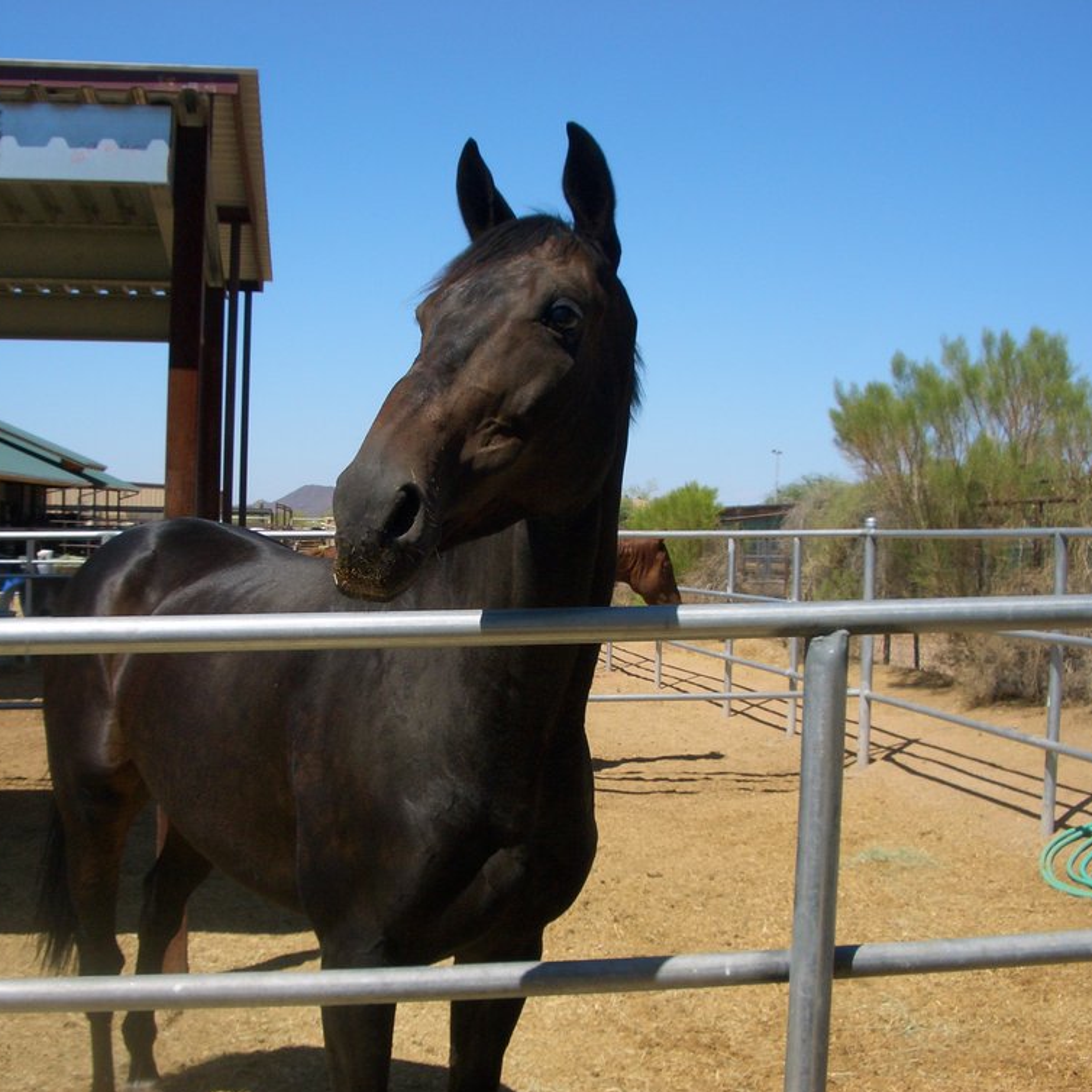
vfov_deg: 40.0
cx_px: 442
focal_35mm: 42
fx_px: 1499
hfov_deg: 39.9
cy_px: 545
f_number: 4.3
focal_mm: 5.8
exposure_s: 1/500
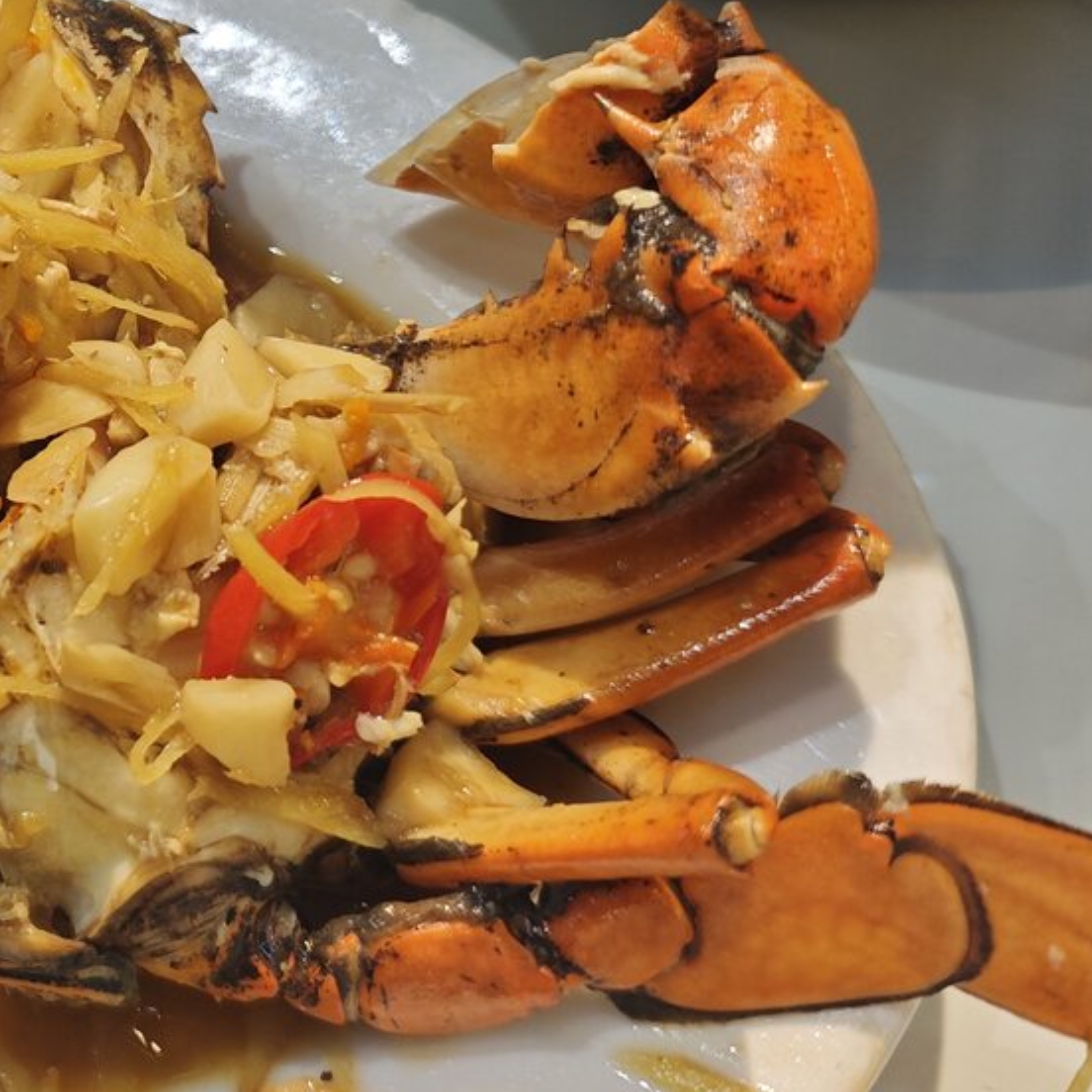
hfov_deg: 29.2
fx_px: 1892
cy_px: 263
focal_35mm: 53
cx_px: -97
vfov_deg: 31.6
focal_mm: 6.55
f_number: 1.6
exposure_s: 1/100
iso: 125
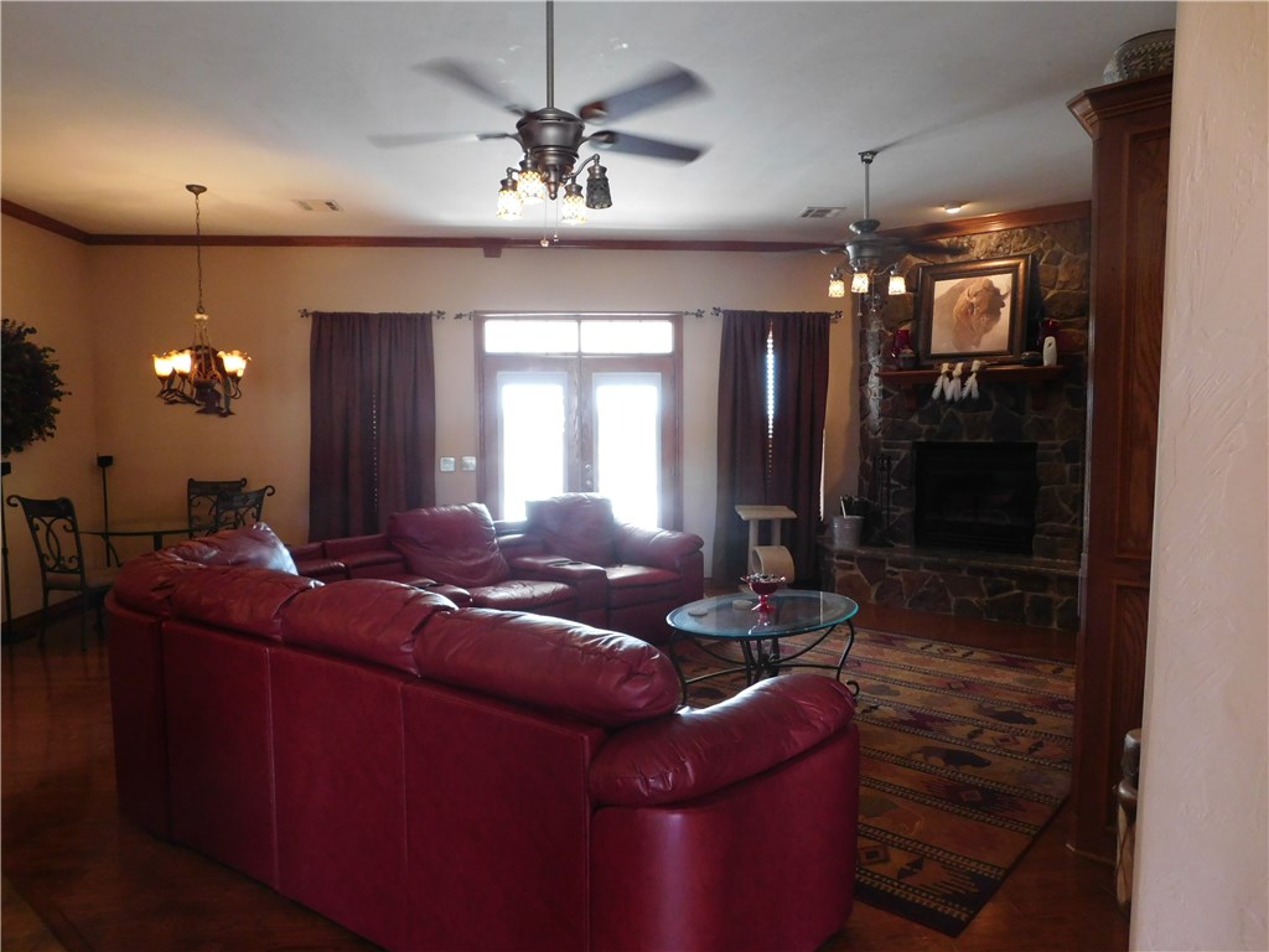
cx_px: 634
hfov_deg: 73.9
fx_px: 843
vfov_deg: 58.9
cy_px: 476
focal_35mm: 23
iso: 320
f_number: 3
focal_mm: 4
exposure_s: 1/30
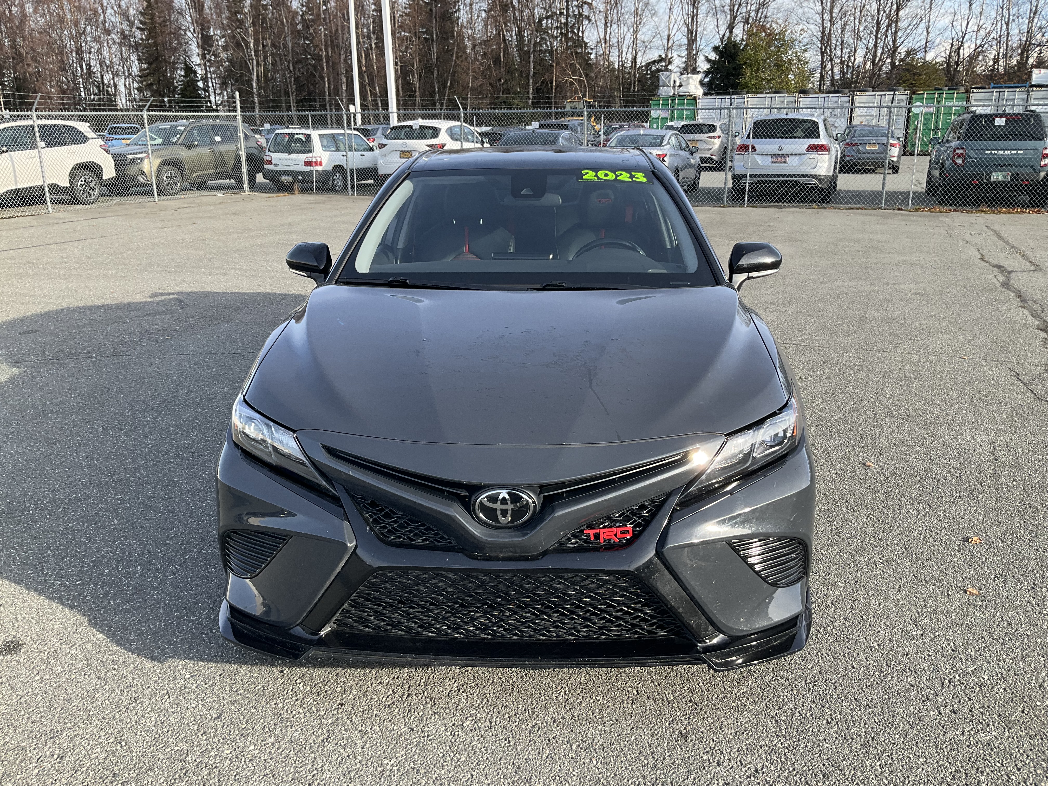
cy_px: 393
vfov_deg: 48.2
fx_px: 878
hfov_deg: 61.7
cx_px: 524
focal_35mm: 29
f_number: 1.8
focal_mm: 3
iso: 25
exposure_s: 1/465
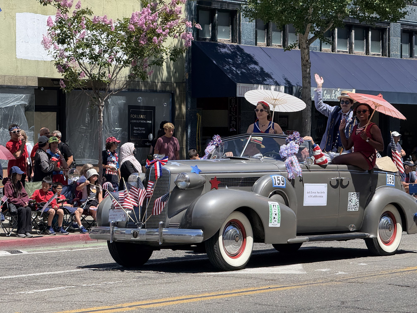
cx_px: 208
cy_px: 156
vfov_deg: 12.3
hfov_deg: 16.4
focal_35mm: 120
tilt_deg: -0.7
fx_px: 1446
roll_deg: -0.1
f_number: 2.8
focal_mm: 15.66
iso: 64
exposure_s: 1/1080
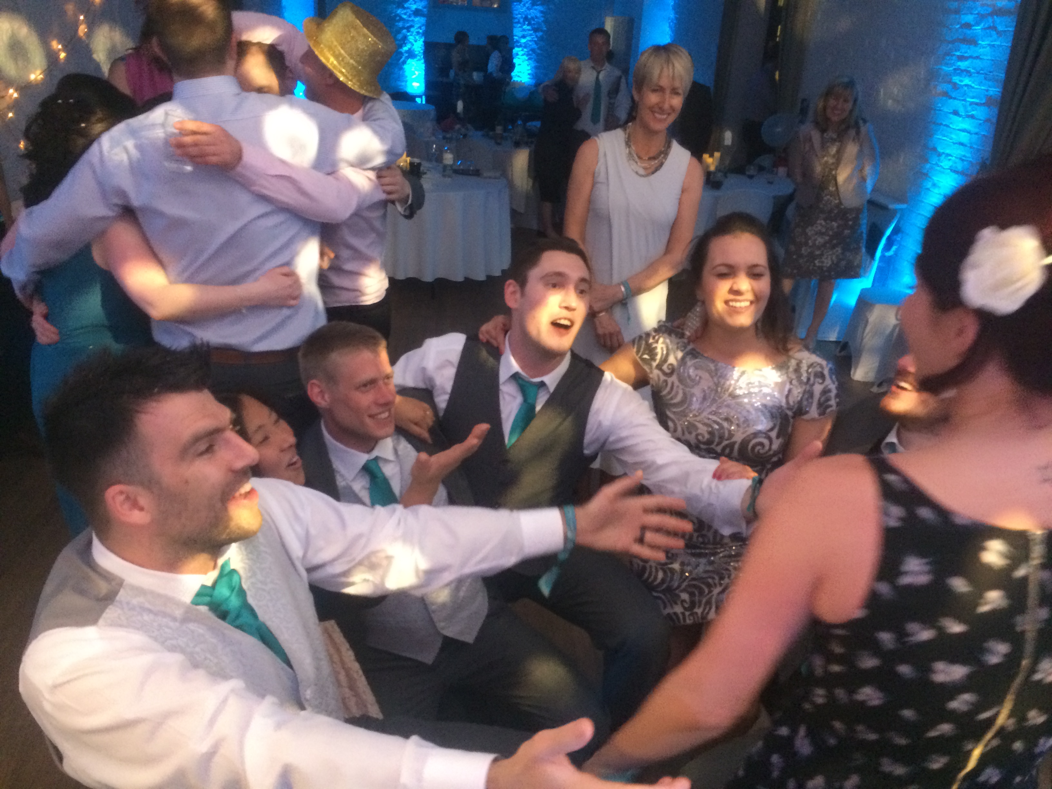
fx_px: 881
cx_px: 526
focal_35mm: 29
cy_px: 394
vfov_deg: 48.2
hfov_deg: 61.7
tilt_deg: -22.9
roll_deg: -2.4
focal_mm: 4.15
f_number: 2.2
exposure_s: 1/15
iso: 320
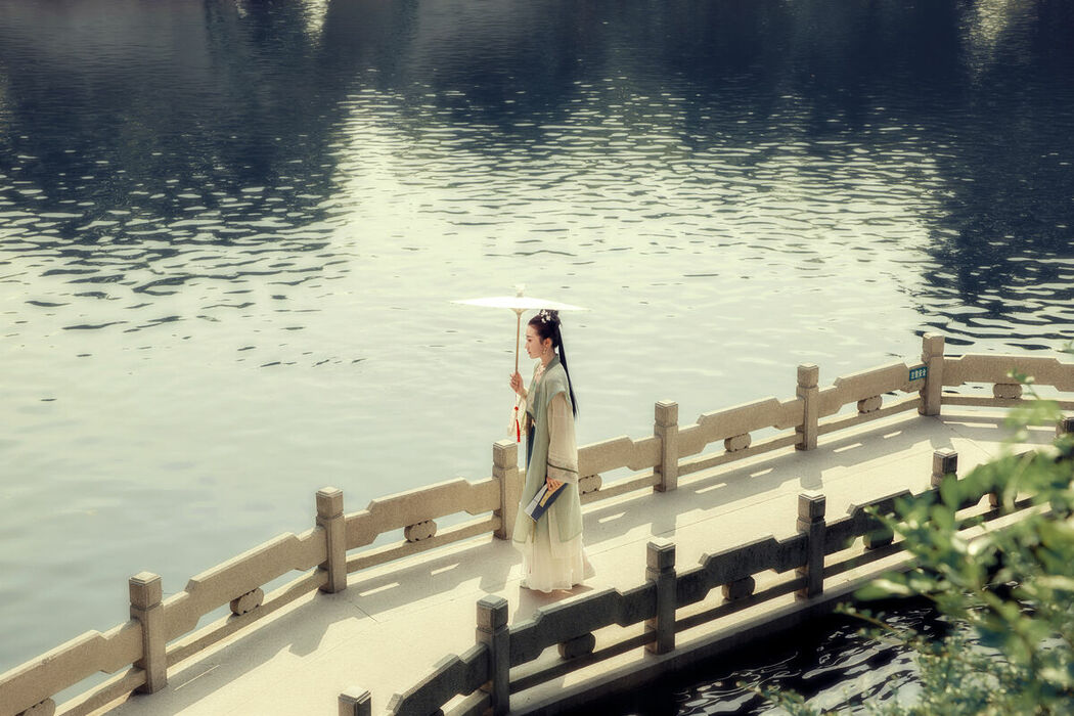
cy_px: 358
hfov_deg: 33.4
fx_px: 1790
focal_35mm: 60
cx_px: 537
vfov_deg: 22.6
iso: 200
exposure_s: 1/125
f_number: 11
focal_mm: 60
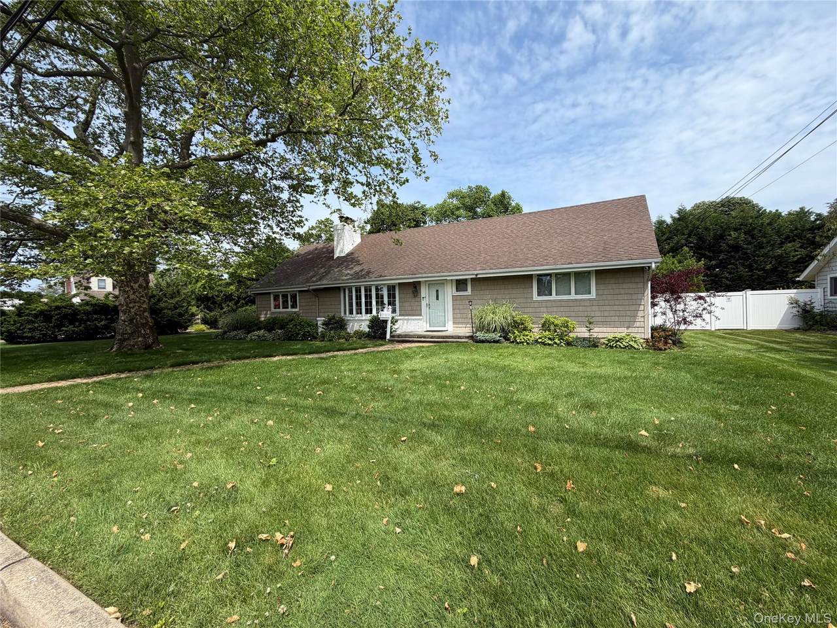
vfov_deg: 85.7
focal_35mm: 14
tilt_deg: -1.8
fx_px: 339
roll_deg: +1.1
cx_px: 418
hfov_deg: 102.1
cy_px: 314
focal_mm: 2.22
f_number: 2.2
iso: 25
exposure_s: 1/770
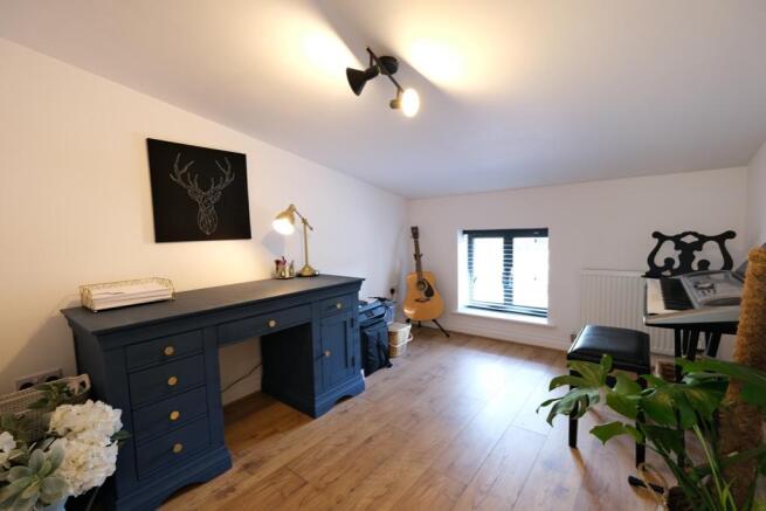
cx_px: 383
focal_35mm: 15
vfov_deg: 77.4
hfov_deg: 100.4
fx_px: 319
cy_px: 256
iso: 320
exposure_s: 1/15
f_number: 4
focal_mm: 10
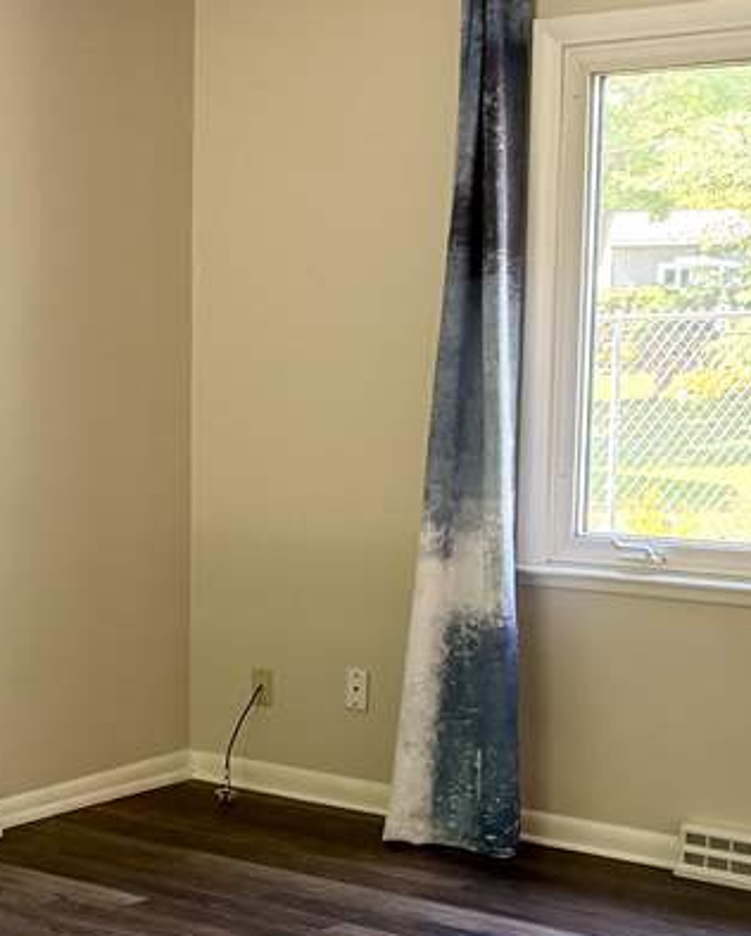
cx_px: -150
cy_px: 626
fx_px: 2108
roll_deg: +1.4
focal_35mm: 76
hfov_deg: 19.1
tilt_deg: -9.3
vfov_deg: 24.9
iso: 200
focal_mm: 6.76
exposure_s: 1/88
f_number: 1.78
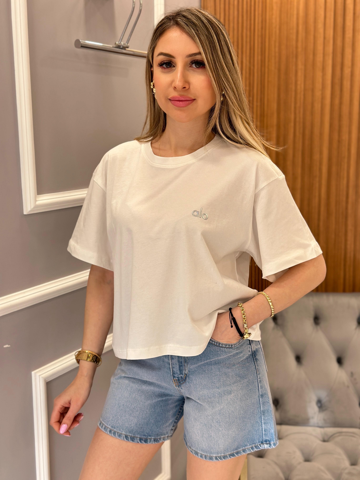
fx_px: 666
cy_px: 240
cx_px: 180
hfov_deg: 30.3
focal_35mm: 48
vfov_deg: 39.7
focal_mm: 6.86
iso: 125
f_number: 1.78
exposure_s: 1/116
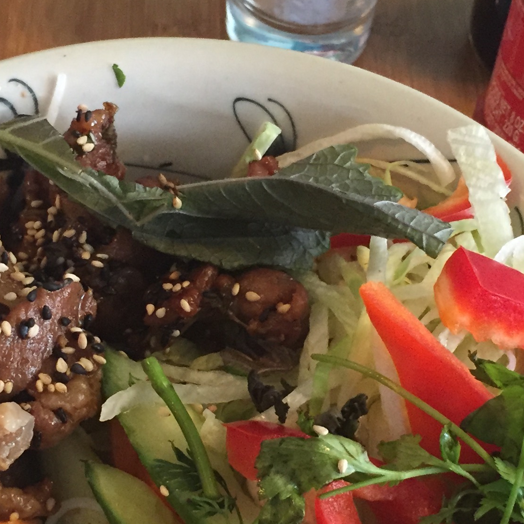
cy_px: 345
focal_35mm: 75
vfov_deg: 23.0
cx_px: 257
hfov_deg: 23.1
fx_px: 1284
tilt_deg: -52.7
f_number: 2.2
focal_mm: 4.15
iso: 250
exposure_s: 1/20
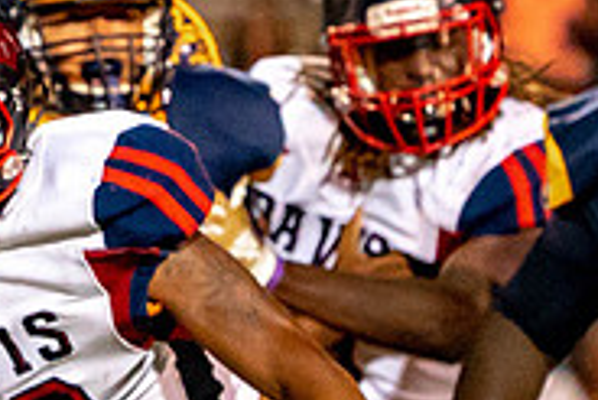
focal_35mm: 1525
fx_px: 25351
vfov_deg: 0.9
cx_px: -308
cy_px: 501
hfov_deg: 1.4
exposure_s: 1/750
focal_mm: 321
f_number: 5.6
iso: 6400
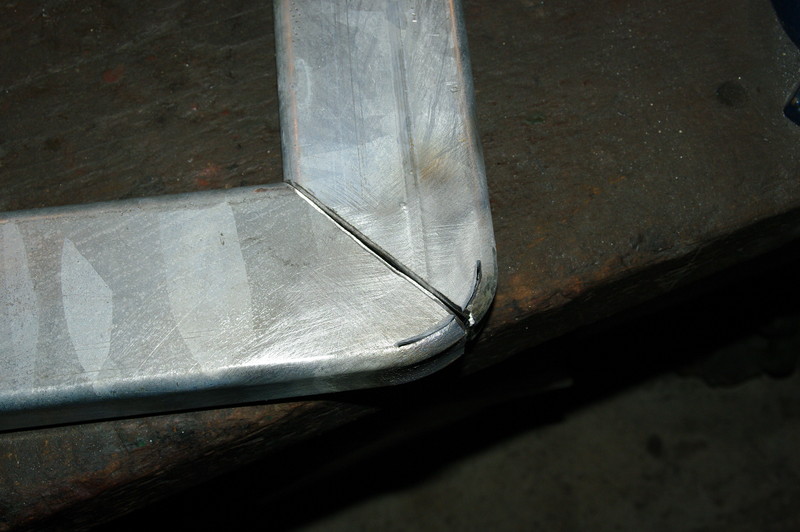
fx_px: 999
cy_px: 266
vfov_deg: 29.8
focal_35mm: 45
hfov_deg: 43.6
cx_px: 400
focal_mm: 30
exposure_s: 1/50
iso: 640
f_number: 9
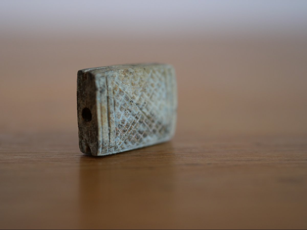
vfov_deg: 24.4
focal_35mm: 60
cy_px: 115
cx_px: 154
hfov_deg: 32.2
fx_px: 532
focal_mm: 30
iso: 640
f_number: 2.8
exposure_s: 1/60
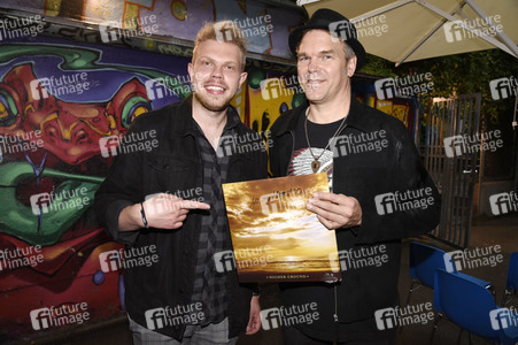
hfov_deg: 67.4
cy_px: 172
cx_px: 259
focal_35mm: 27
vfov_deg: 47.9
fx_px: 388
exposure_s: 1/100
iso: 1600
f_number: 6.3
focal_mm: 27
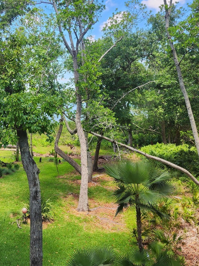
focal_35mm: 39
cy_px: 115
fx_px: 299
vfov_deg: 47.7
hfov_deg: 35.2
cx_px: 30
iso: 12
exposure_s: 1/180
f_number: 1.8
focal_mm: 6.4
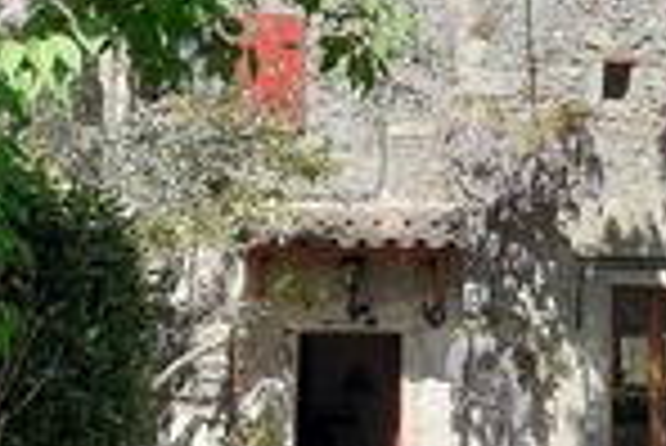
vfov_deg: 12.0
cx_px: 500
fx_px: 2111
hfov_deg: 17.8
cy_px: 234
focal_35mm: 114
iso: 40
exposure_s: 1/945
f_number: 1.9
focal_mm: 3.6
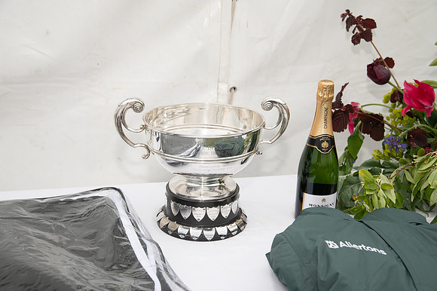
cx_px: 218
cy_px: 146
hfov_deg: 39.6
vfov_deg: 27.0
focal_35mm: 50
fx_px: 607
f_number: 5.6
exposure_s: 1/640
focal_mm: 50
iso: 400
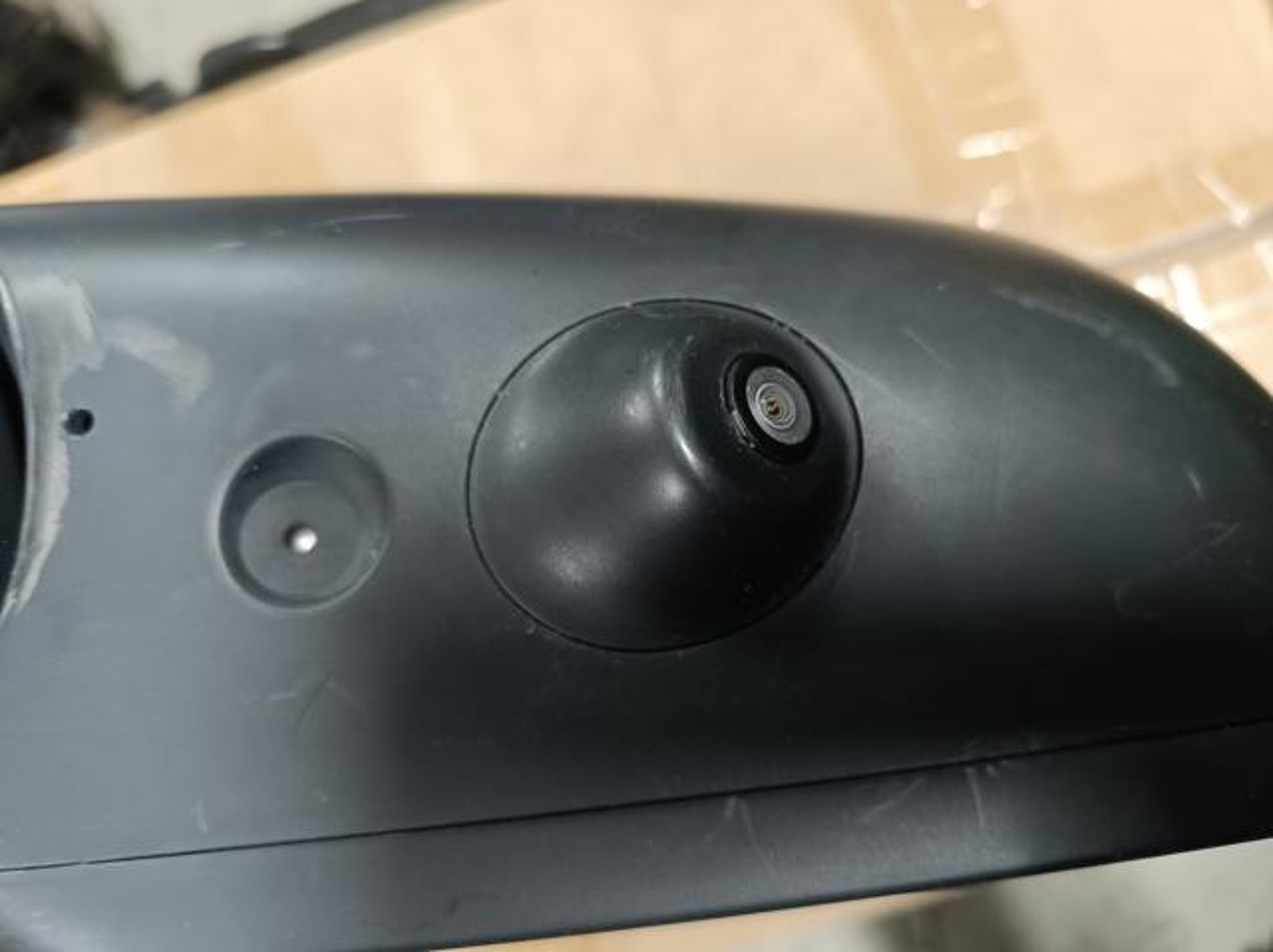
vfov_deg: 56.8
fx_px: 882
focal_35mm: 24
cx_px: 636
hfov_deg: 71.6
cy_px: 476
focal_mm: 6.14
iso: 1113
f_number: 1.65
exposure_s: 1/33.3
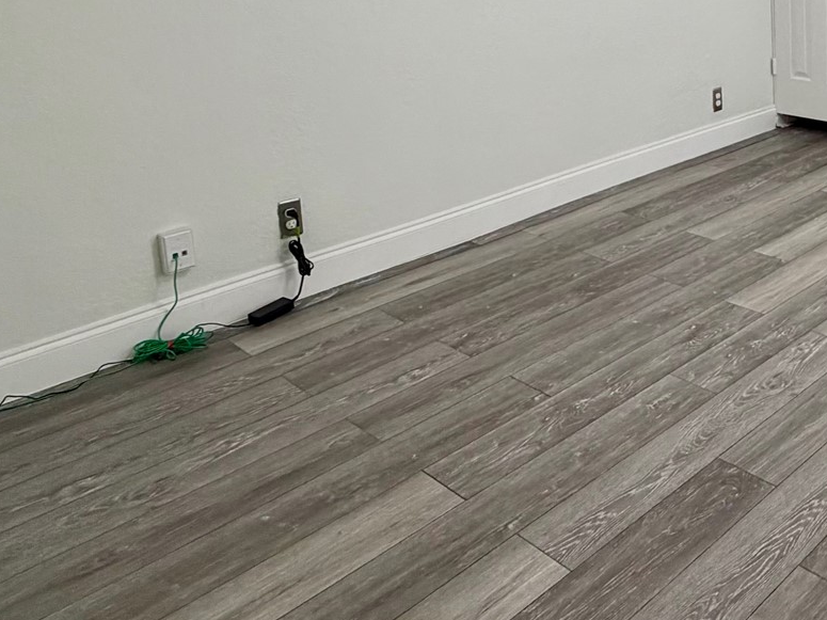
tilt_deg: -11.9
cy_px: 47
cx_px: 823
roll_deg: +1.2
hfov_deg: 43.2
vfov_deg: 36.0
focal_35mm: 37
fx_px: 884
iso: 160
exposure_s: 1/120
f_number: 2.2
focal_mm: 2.22
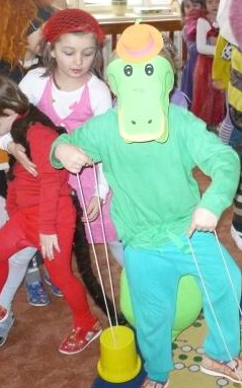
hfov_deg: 20.6
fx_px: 655
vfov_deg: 32.8
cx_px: 206
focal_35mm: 62
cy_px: 148
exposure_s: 1/30
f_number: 2.8
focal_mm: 5.8
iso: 400
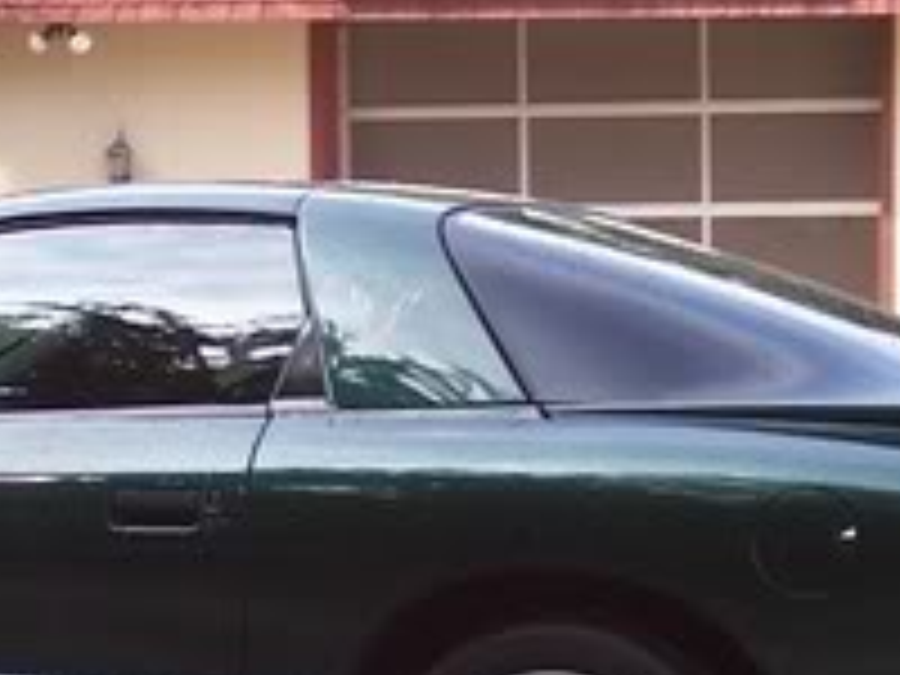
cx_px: -36
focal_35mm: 212
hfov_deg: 9.3
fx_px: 5512
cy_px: 688
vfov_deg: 7.0
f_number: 3.4
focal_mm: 8.6
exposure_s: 1/250
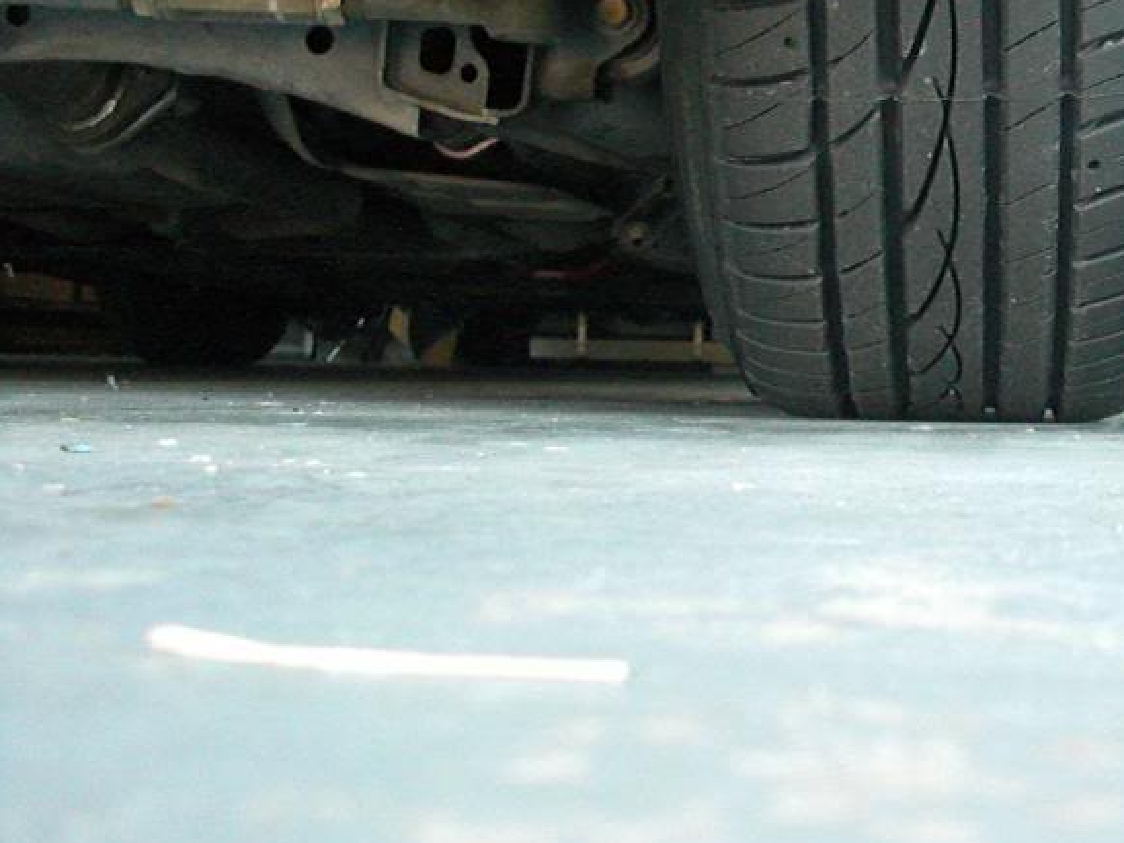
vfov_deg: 22.8
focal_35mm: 64
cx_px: 995
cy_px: 246
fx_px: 2078
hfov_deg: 29.1
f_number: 2.8
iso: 800
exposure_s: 1/125
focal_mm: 6.3
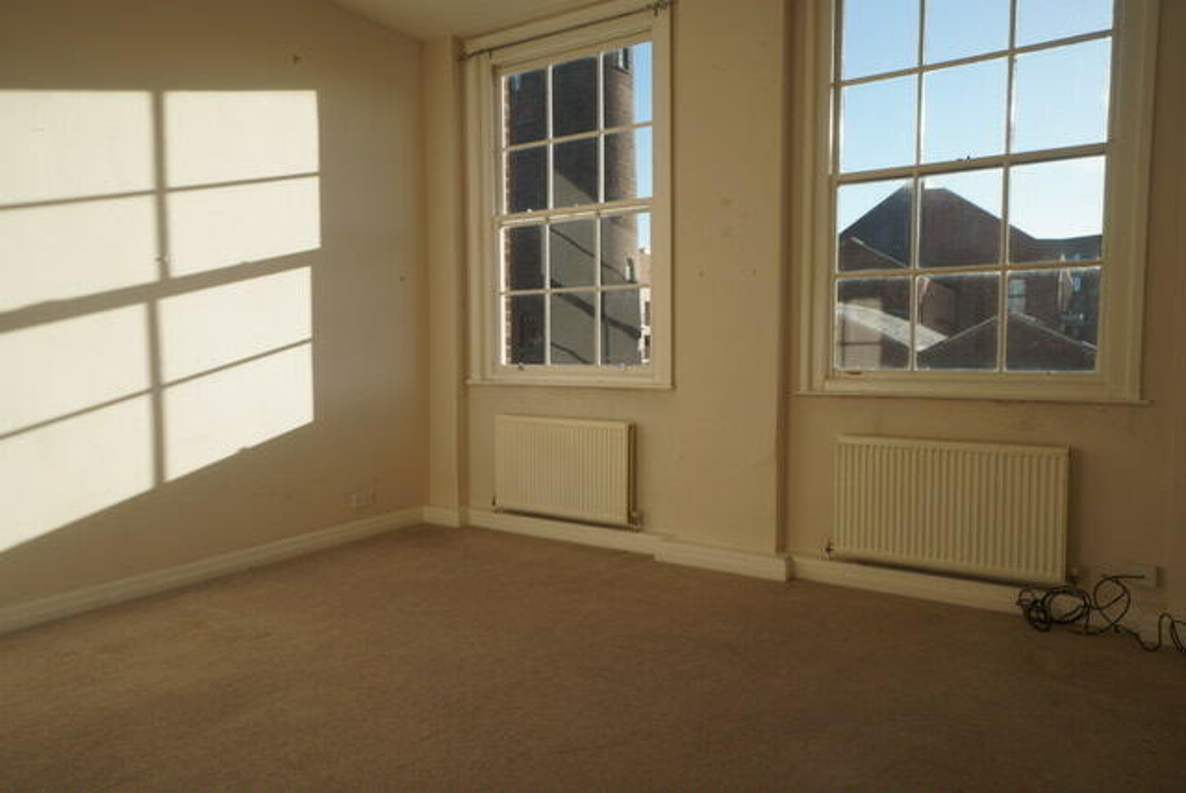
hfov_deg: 73.7
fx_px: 791
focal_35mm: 24
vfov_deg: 53.2
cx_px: 593
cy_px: 396
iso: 100
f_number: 6.3
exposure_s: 1/200
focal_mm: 16
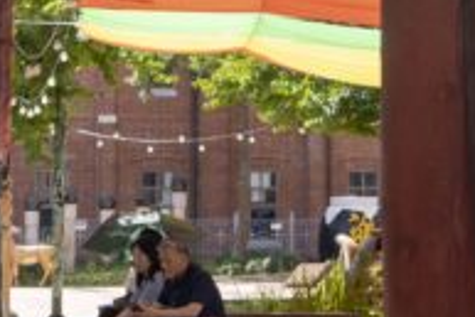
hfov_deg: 11.7
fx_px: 2311
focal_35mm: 175
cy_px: -156
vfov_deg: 7.7
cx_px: 349
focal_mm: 33
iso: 100
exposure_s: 1/100
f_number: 8
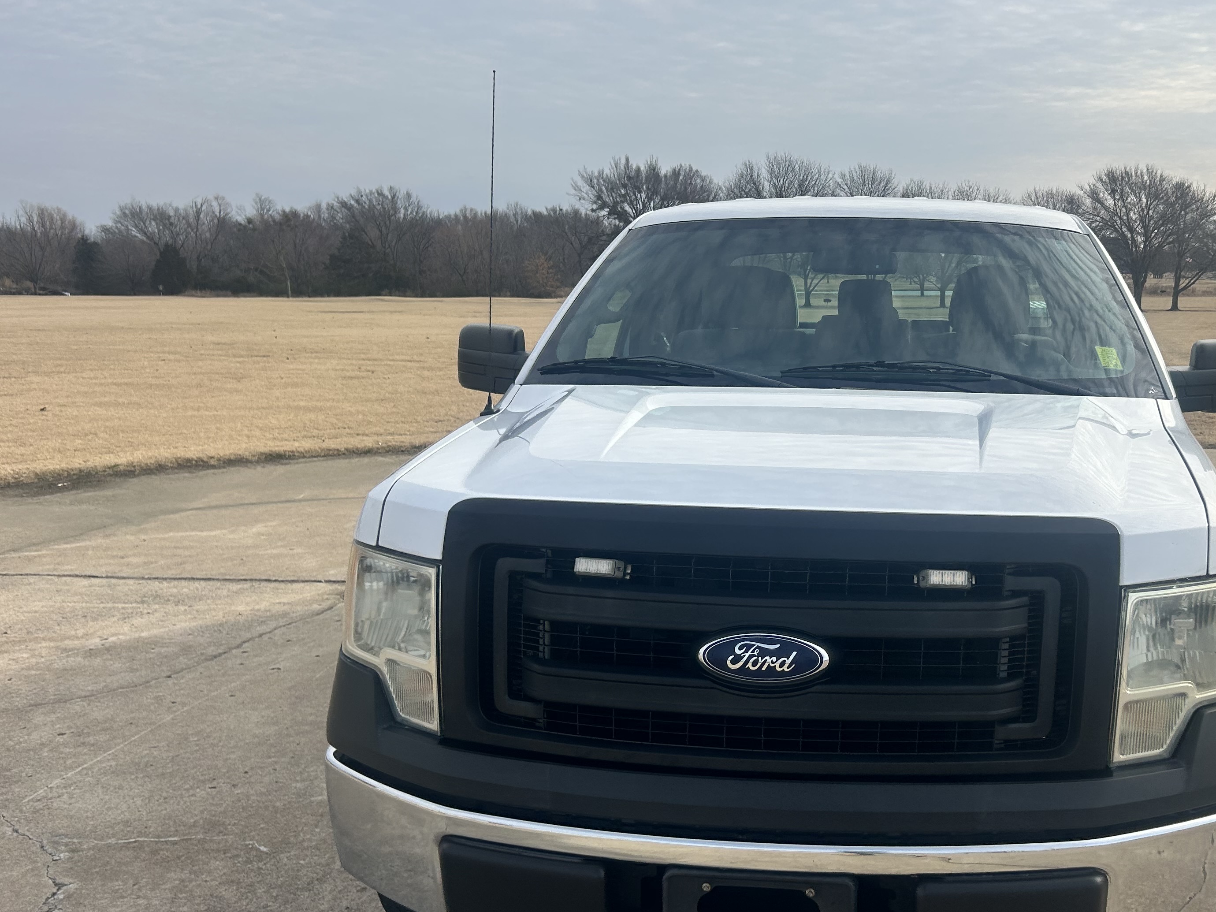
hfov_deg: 48.2
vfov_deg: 37.6
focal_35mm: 38
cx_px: 804
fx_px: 1335
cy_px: 519
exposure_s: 1/3968
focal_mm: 5.7
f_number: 1.5
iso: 50
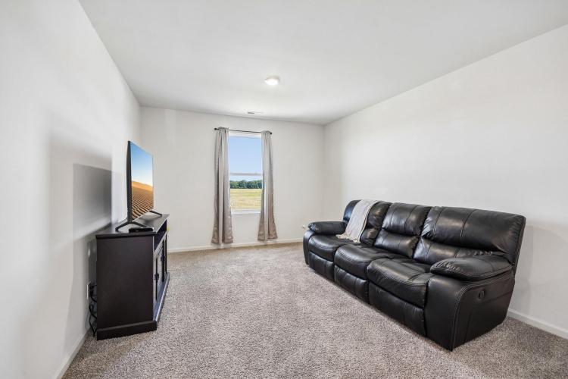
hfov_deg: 100.4
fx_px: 237
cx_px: 284
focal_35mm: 15
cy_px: 190
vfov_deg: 77.3
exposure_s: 1/8
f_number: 8
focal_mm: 10
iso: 400
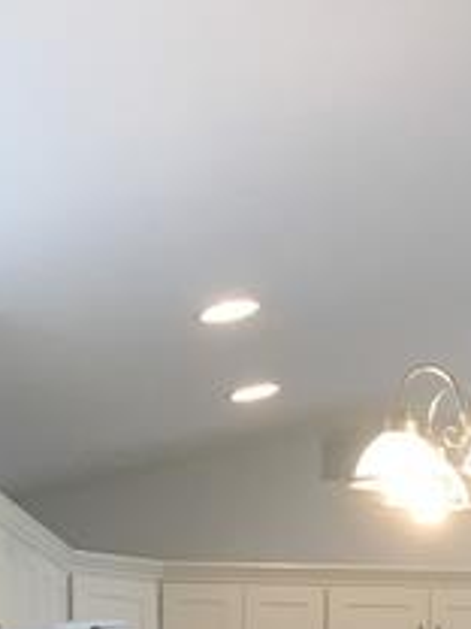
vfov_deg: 16.6
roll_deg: -0.8
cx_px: 453
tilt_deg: -5.6
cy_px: 959
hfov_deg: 13.7
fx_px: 1941
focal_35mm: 107
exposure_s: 1/30
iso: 25
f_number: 2.2
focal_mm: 4.15
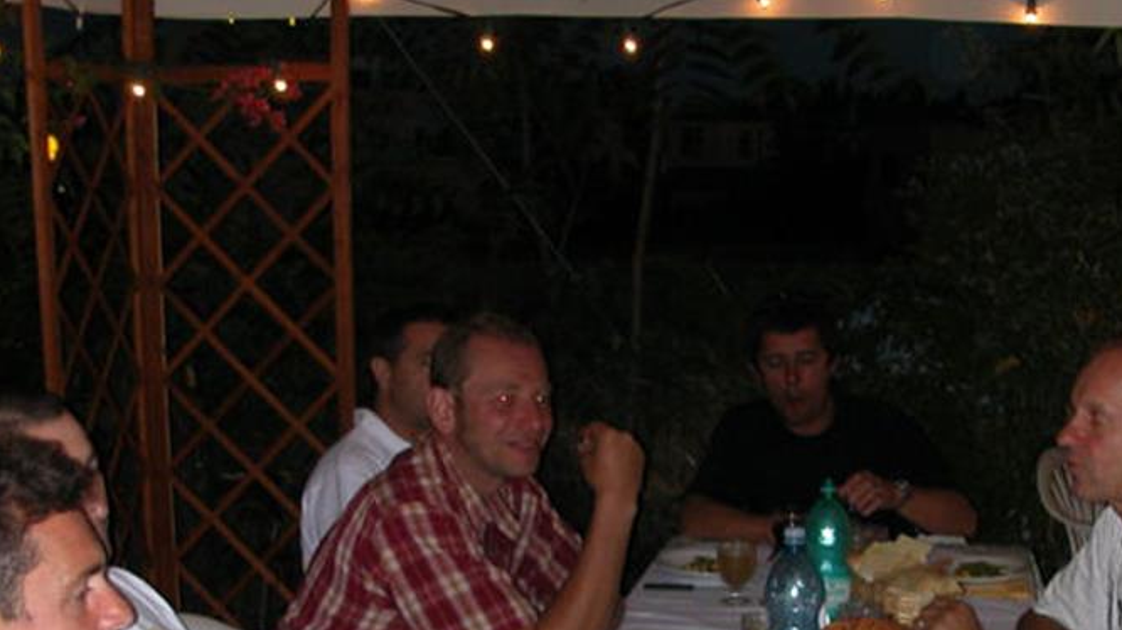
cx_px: 686
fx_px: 1844
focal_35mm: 62
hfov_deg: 33.7
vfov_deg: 18.9
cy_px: 618
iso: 109
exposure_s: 1/59.9
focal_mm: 5.6
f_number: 2.7
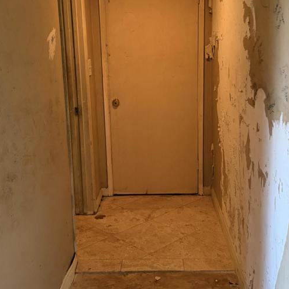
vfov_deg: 38.3
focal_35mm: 44
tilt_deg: -12.2
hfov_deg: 38.3
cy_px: 130
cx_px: 147
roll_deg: +1.6
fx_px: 416
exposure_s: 1/60
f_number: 1.78
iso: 640
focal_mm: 6.76
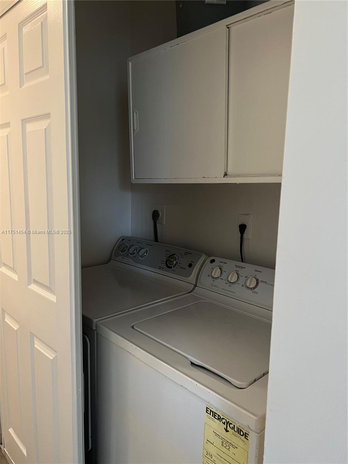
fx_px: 349
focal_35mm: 26
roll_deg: -2.1
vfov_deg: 67.3
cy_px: 232
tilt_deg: -8.5
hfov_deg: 53.1
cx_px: 174
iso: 200
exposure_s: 1/60
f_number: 1.5
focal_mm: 5.7
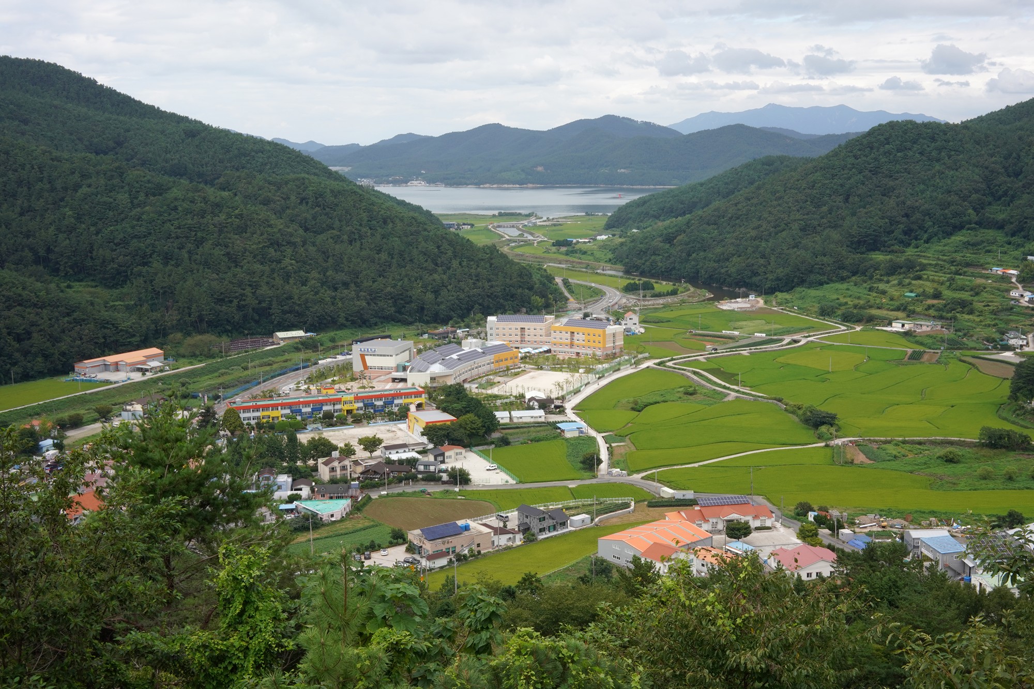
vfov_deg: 37.9
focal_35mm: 35
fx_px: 1005
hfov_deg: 54.4
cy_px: 344
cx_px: 517
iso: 400
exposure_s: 1/100
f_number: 20
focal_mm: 35
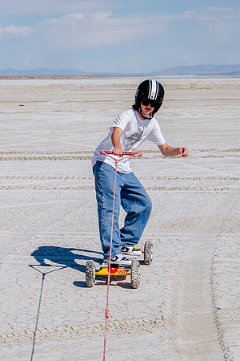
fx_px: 1039
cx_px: 57
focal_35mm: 104
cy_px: 156
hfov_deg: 13.1
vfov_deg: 19.6
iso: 160
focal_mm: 55
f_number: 6.3
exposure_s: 1/1250
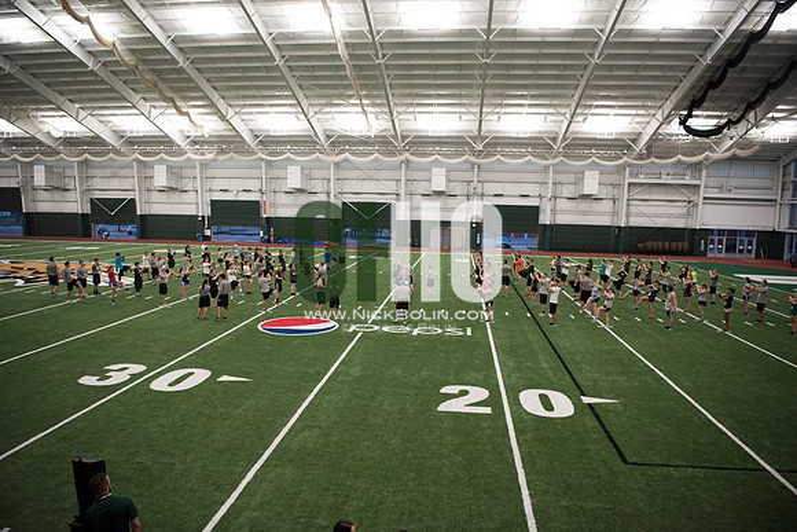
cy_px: 266
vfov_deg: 53.2
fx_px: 531
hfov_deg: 73.7
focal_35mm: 24
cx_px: 398
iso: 2000
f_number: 2.8
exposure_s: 1/200
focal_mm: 24
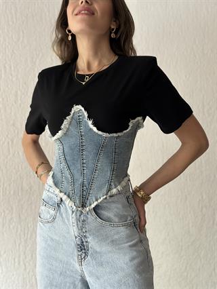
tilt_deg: +1.6
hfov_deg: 30.3
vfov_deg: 39.6
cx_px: 108
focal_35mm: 48
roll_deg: +0.0
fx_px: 401
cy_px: 144
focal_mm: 6.86
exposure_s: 1/60
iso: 320
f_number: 1.78
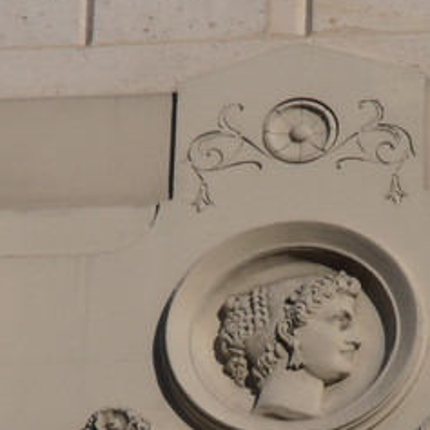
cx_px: 201
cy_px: 408
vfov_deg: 3.1
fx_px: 8039
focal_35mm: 572
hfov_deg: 3.1
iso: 80
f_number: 5.7
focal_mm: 42.54
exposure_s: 1/1600
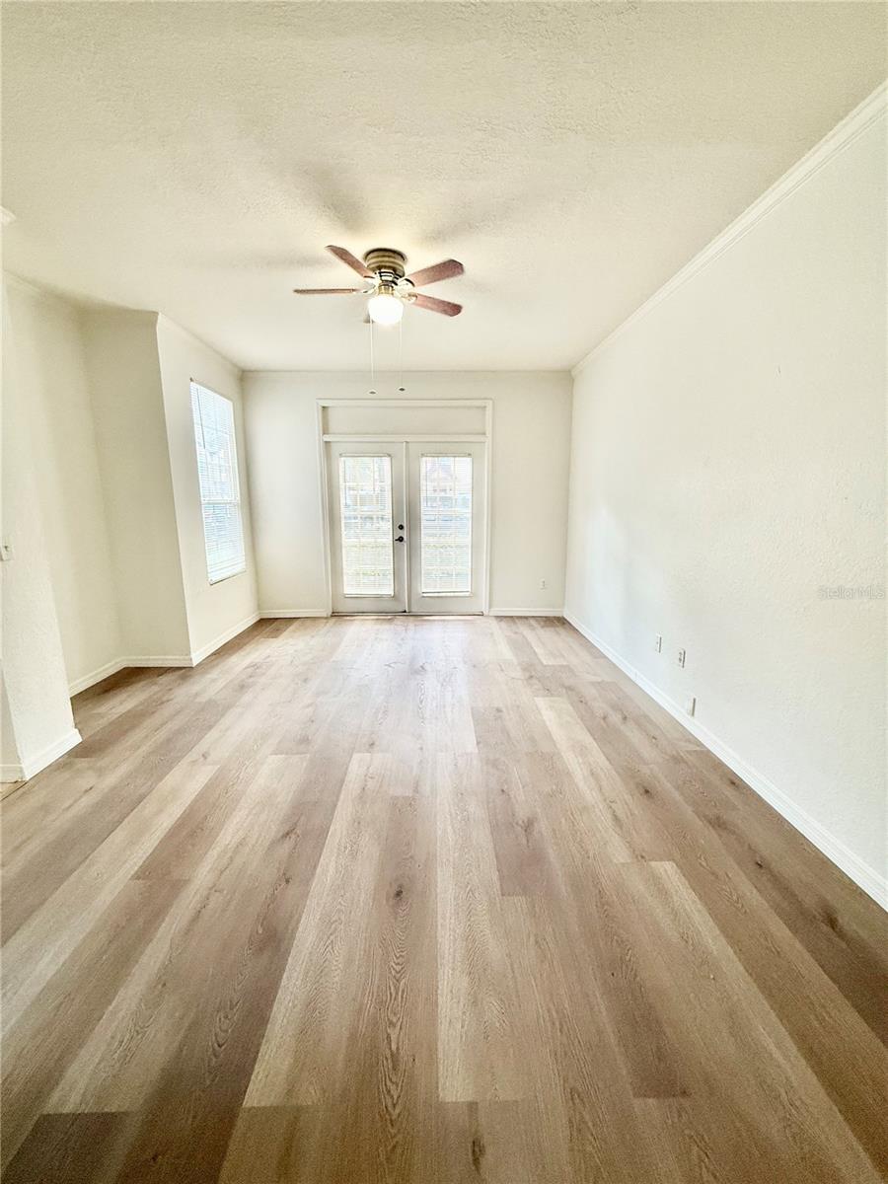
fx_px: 479
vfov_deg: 102.1
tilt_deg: -10.8
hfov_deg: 85.7
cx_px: 444
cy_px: 592
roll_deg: +0.2
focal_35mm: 14
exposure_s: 1/120
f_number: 2.2
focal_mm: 2.22
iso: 250
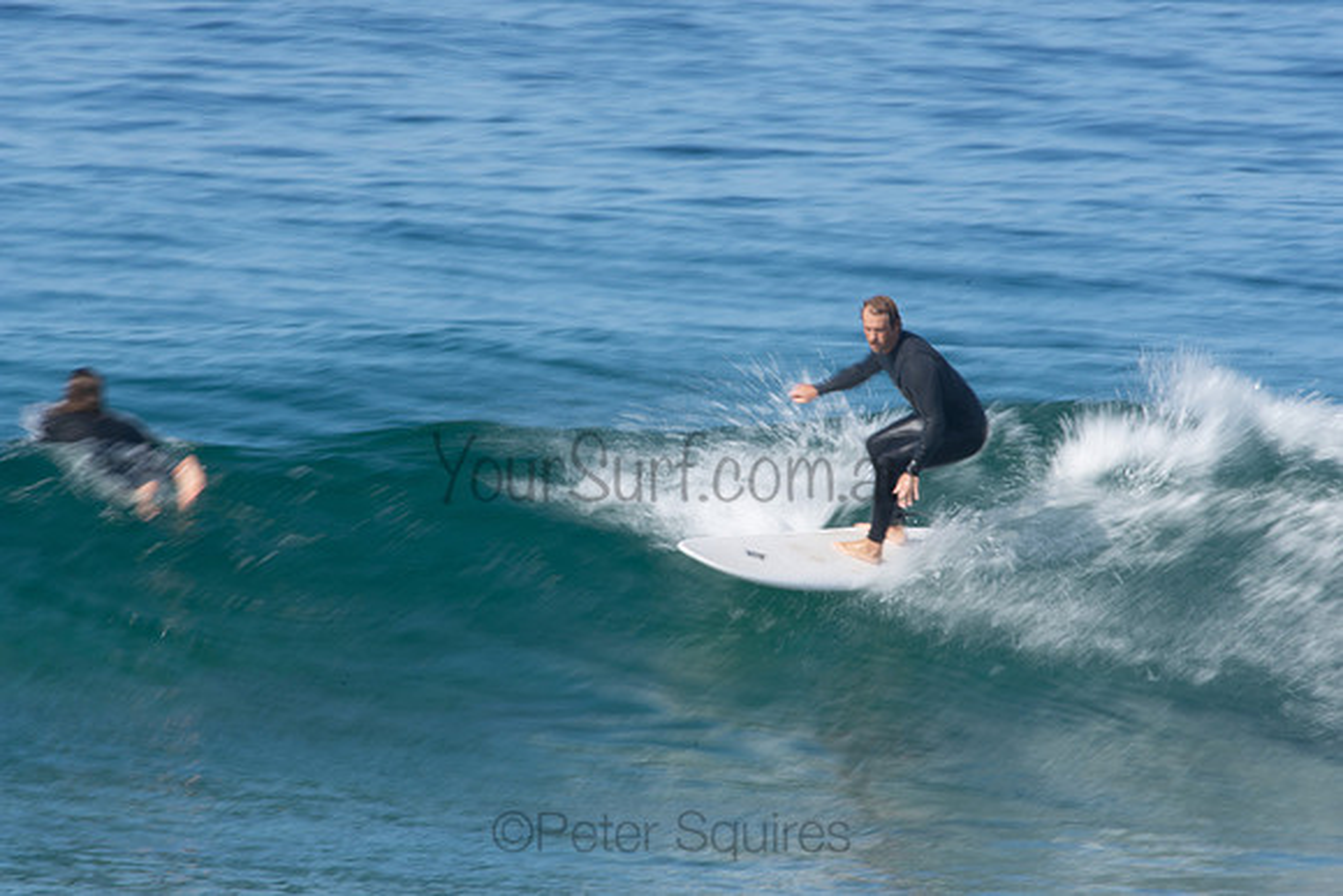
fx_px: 27984
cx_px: 672
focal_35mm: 750
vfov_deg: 1.8
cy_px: 448
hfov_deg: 2.7
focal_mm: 500
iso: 100
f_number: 29
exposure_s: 1/25
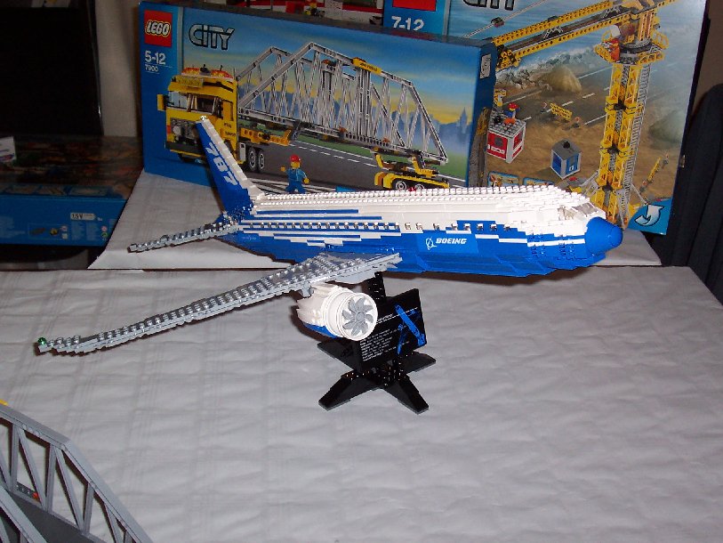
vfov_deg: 31.5
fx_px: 961
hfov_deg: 41.2
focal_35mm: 46
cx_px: 362
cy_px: 272
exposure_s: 1/60
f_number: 3
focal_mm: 7
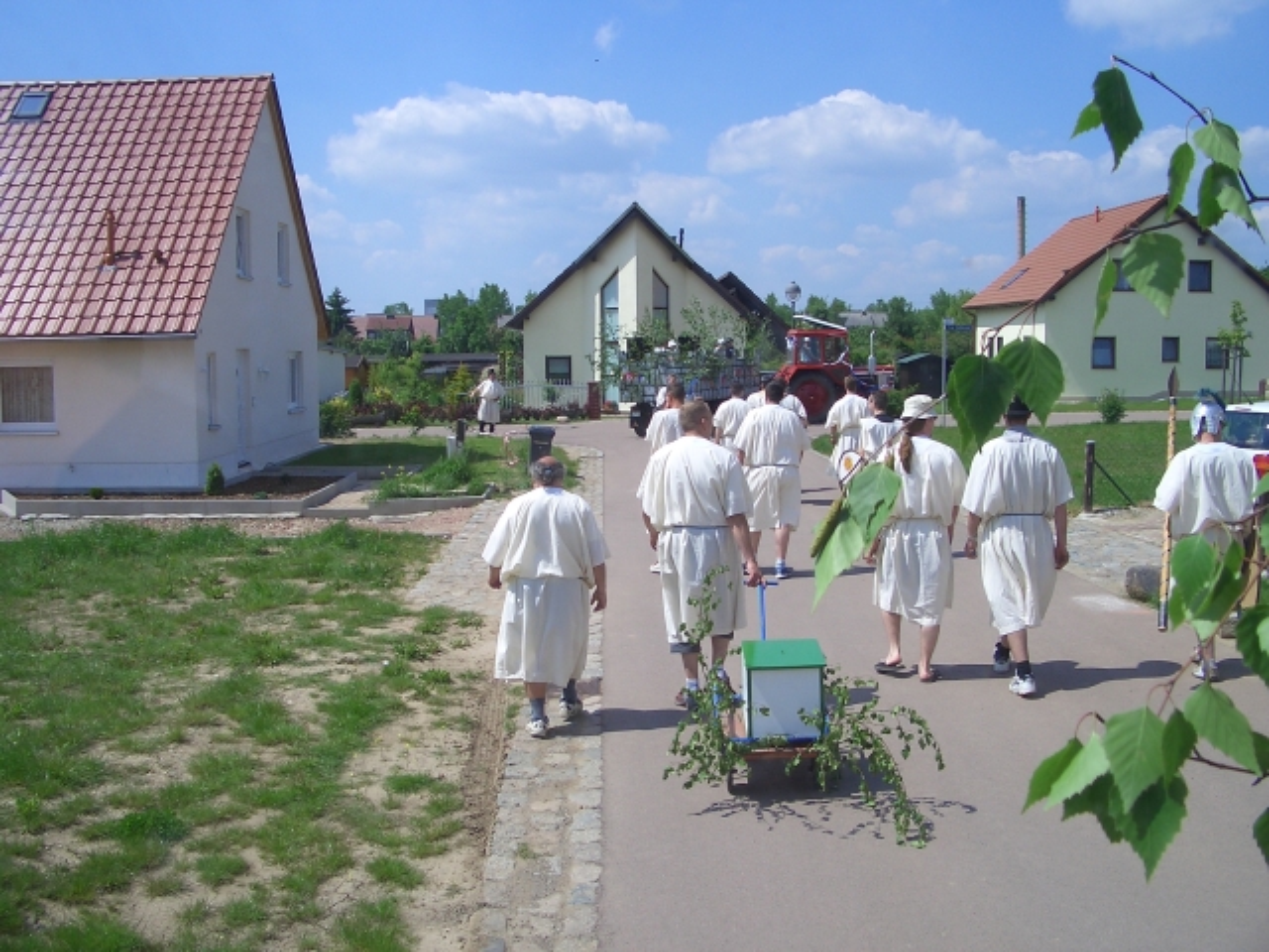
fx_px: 1283
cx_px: 634
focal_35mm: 35
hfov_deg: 52.6
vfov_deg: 40.7
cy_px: 476
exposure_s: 1/640
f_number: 4.3
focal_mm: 5.8
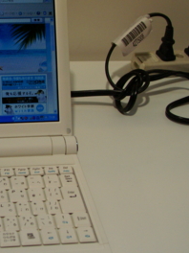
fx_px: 561
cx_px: -48
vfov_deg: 25.3
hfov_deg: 18.0
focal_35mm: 77
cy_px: 139
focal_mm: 22
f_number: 5.6
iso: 800
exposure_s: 1/640
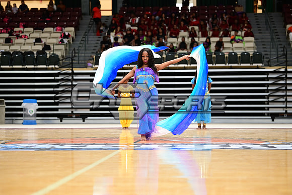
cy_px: 98
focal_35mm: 90
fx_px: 730
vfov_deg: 15.2
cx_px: 146
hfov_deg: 22.6
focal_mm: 90
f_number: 3.2
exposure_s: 1/1000
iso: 6400
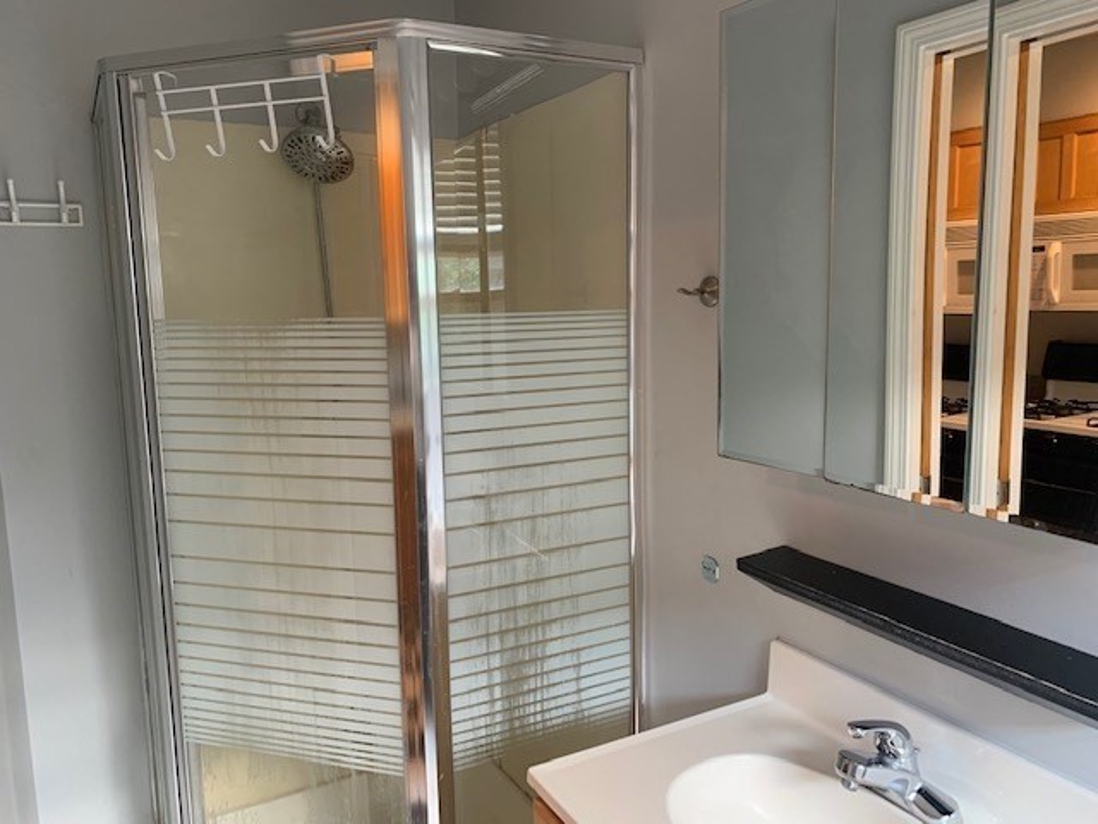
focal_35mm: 26
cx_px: 549
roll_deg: +1.4
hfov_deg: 67.3
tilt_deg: -7.3
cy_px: 412
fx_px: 825
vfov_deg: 53.1
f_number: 1.8
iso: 125
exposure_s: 1/60
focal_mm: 4.25
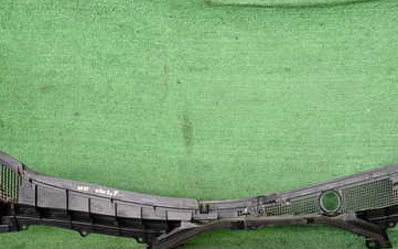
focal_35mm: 44
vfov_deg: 29.1
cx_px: 270
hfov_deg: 44.5
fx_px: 477
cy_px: 164
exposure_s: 1/30
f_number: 2
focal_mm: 4.5
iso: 200
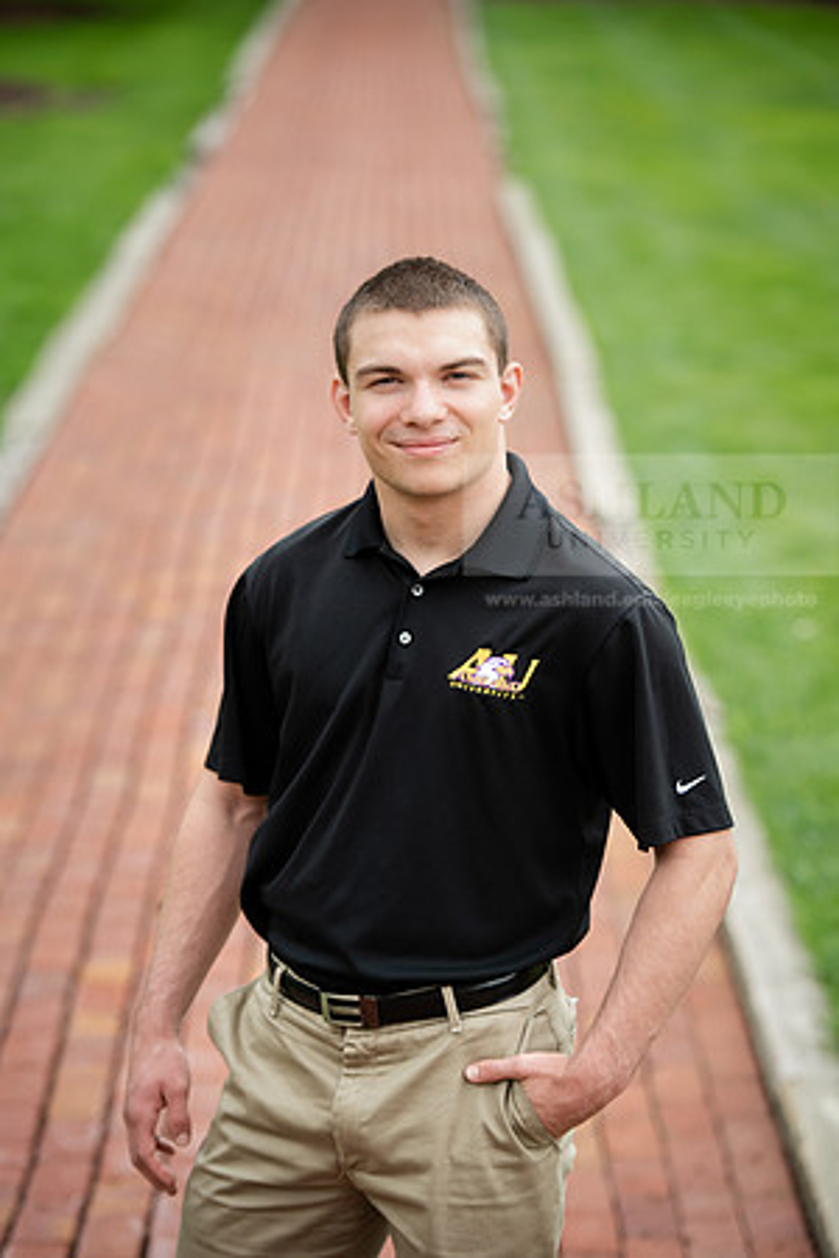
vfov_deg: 16.8
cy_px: 629
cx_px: 420
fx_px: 4265
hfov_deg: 11.2
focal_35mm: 122
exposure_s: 1/200
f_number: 4
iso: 80
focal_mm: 122
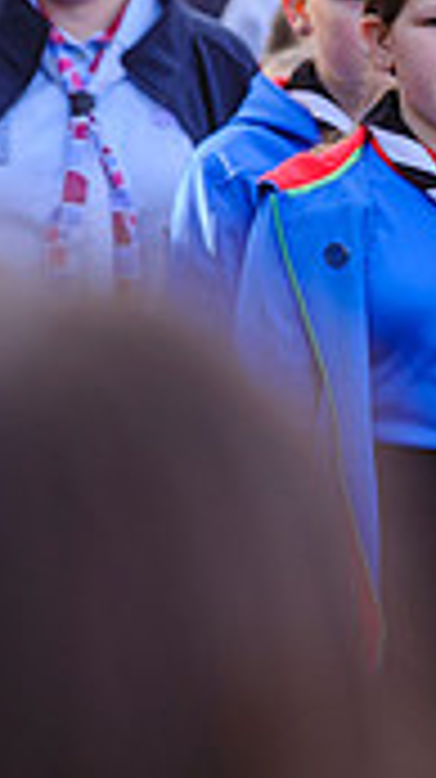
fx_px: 14443
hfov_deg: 1.7
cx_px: 894
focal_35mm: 701
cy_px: 211
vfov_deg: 3.1
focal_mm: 200
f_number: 4.8
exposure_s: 1/250
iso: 400
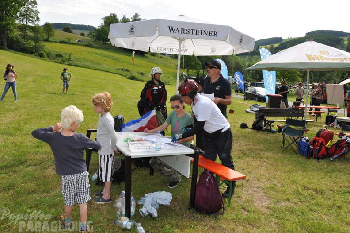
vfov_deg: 47.8
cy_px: 116
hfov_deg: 67.4
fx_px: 262
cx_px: 175
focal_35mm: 27
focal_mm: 18
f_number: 10
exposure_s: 1/200
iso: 200
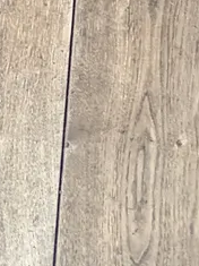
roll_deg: -0.7
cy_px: -529
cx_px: 340
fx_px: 1358
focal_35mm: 177
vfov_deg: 9.1
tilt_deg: -39.9
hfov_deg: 8.1
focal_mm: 5.96
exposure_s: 1/60
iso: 320
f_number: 1.6
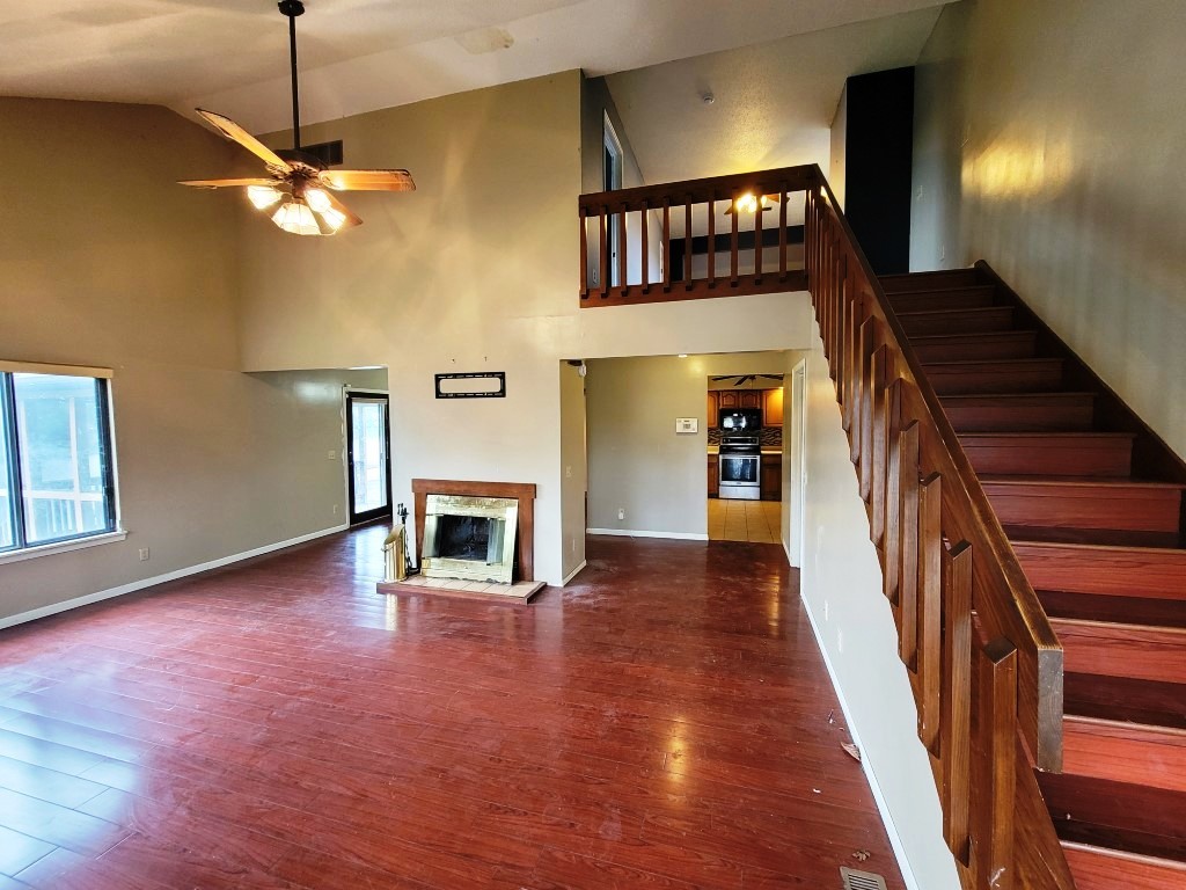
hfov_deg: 106.2
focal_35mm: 13
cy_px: 445
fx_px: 445
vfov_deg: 89.9
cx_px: 593
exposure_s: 1/60
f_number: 2.2
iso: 320
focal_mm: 2.2
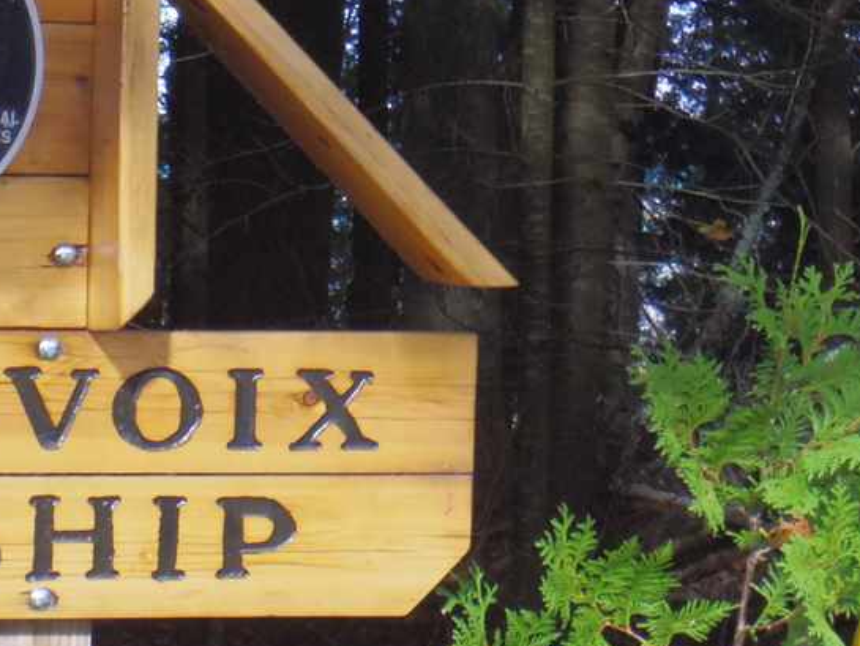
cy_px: 215
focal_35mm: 162
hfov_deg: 12.0
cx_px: -126
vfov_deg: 9.2
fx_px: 4026
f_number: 5
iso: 800
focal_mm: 15
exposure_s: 1/160
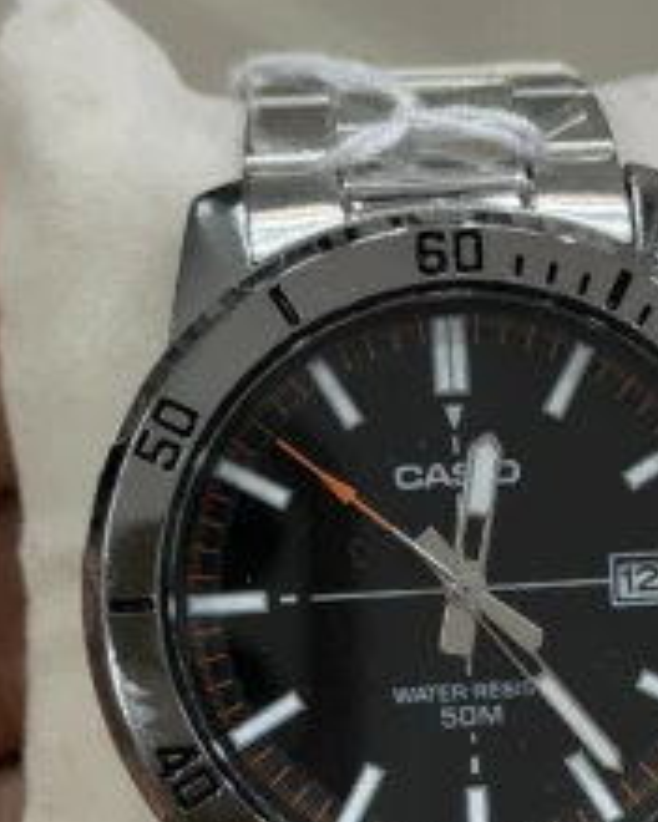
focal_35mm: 85
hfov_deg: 18.0
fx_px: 2069
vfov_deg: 22.2
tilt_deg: -60.7
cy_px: 673
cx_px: 464
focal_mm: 6.76
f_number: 1.78
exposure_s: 1/490
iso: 80
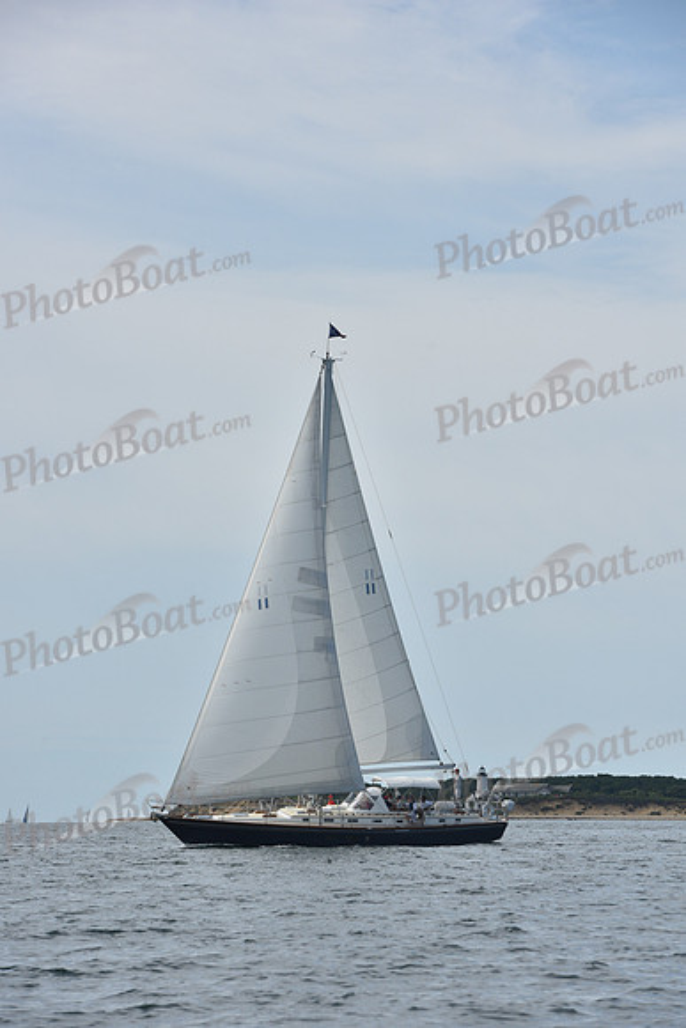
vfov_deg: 13.7
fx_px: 4285
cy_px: 514
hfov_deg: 9.2
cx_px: 343
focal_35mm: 150
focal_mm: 150
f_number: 10
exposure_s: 1/1250
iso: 320
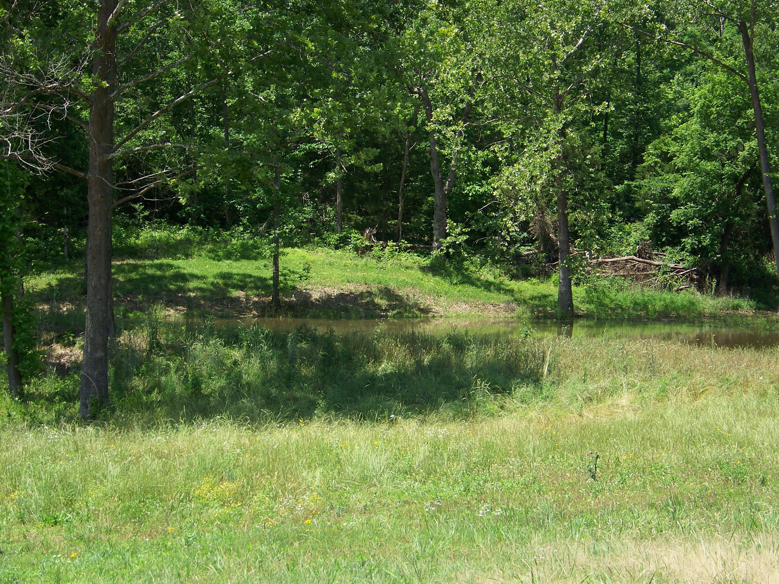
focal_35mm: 78
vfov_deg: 18.9
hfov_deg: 25.0
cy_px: 292
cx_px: 390
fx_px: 1755
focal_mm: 13.2
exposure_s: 1/400
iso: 64
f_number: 3.2
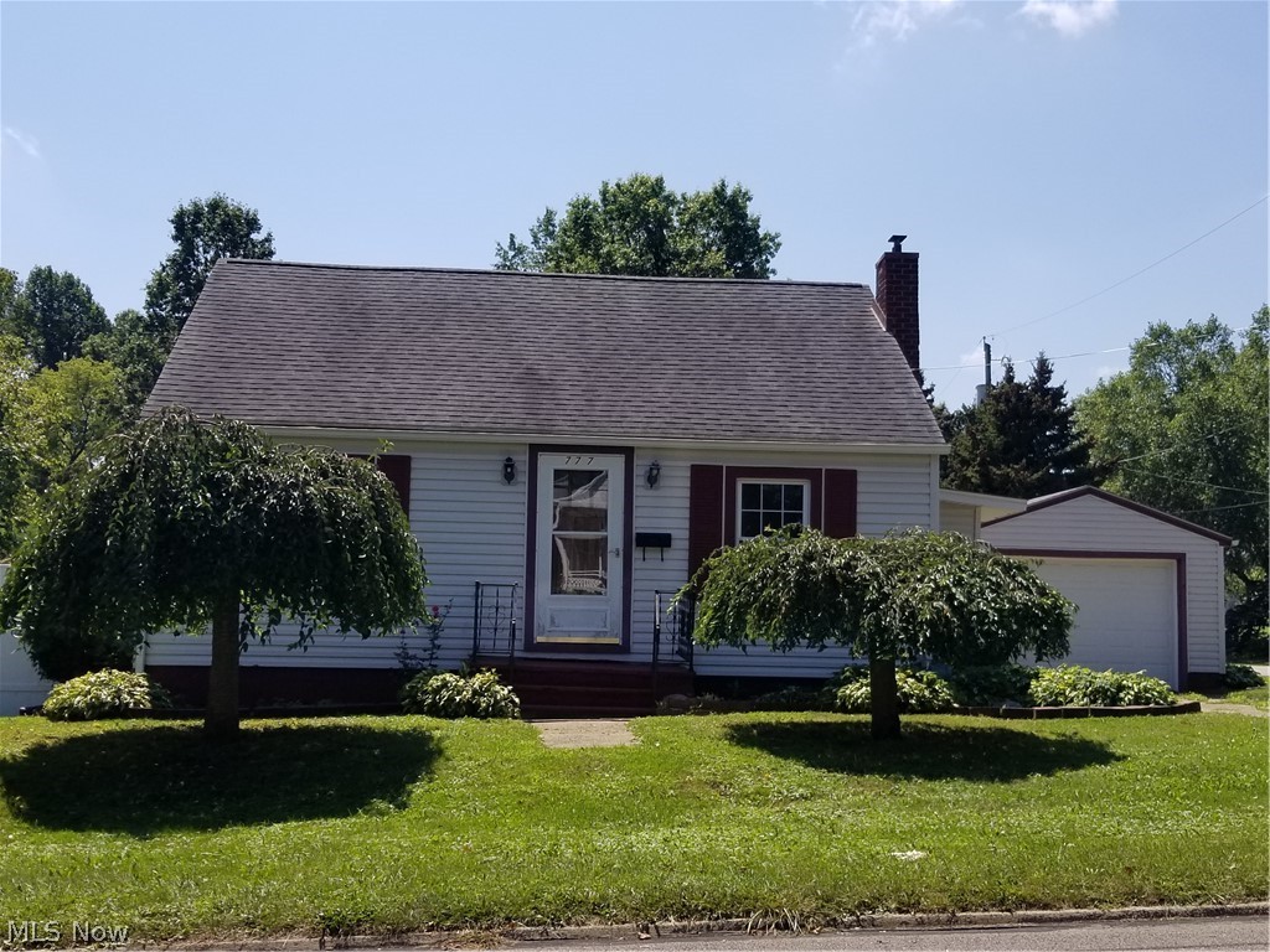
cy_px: 476
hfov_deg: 67.3
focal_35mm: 26
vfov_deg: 53.1
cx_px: 635
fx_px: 954
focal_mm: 4.25
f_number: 1.7
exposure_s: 1/3268
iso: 50
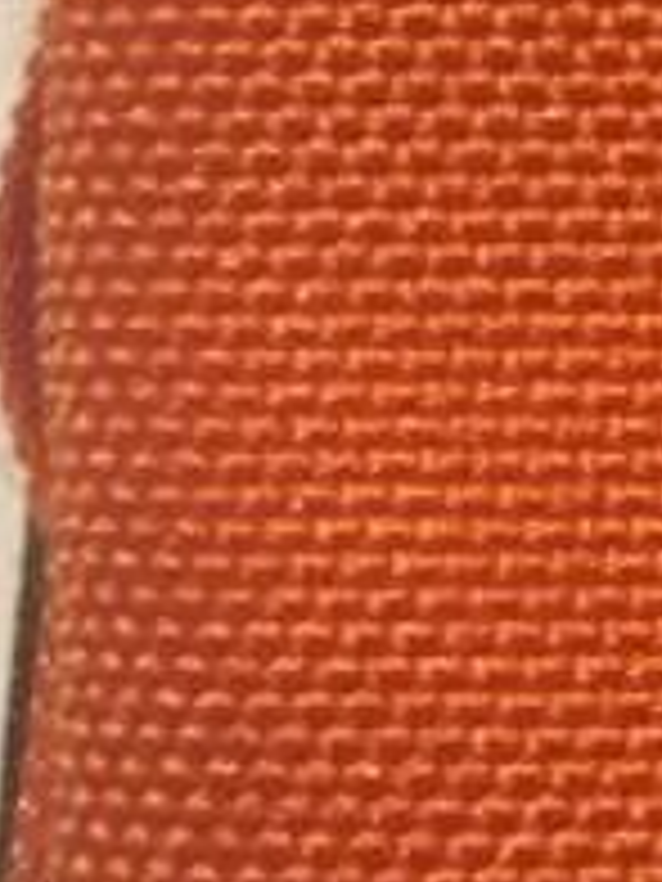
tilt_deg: -65.6
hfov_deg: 6.7
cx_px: 2157
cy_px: -272
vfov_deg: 9.8
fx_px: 5023
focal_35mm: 197
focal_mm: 4.15
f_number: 2.2
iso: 80
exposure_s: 1/33
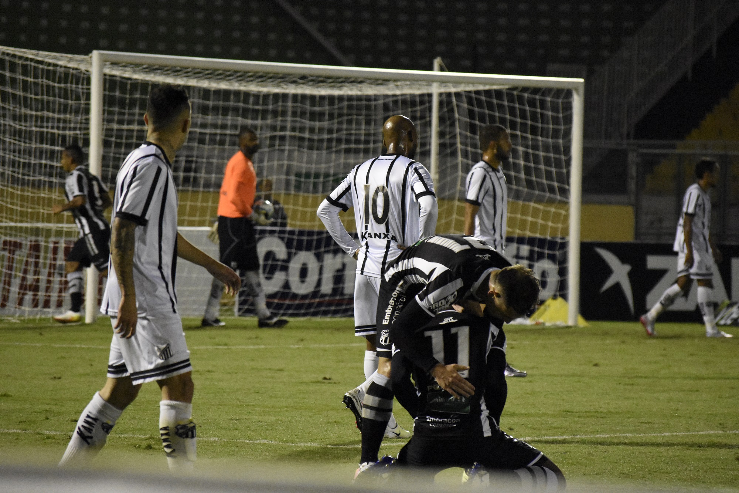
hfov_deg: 8.1
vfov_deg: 5.4
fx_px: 5234
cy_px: 246
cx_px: 370
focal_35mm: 255
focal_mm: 170
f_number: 5.3
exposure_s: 1/320
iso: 10000
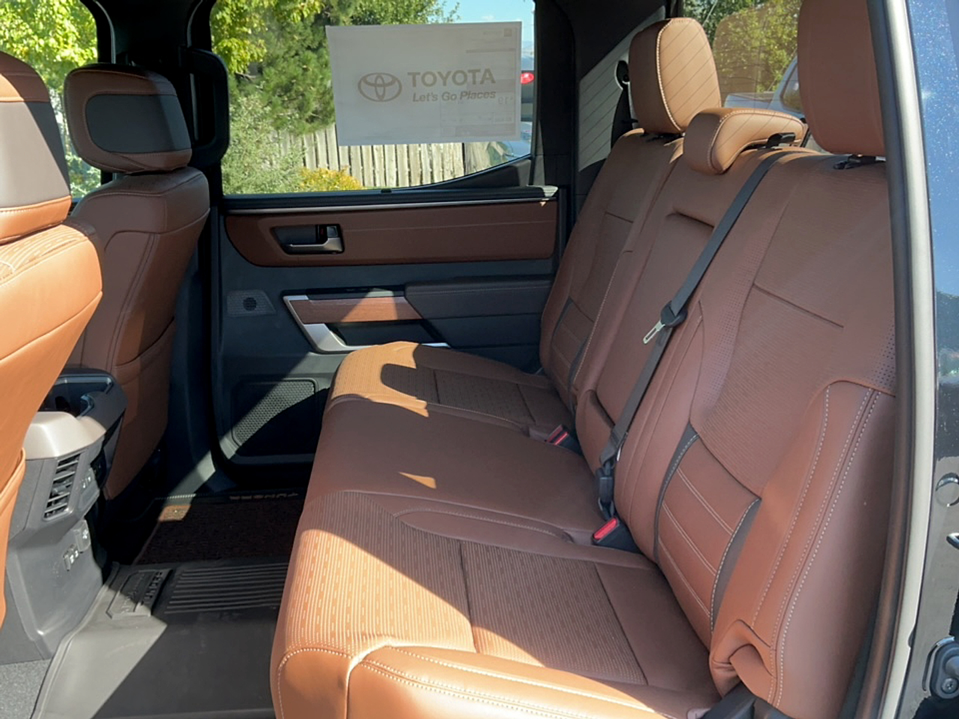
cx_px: 480
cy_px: 360
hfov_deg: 60.0
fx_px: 831
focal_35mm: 30
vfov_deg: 46.8
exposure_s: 1/134
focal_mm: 3
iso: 32
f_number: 1.8
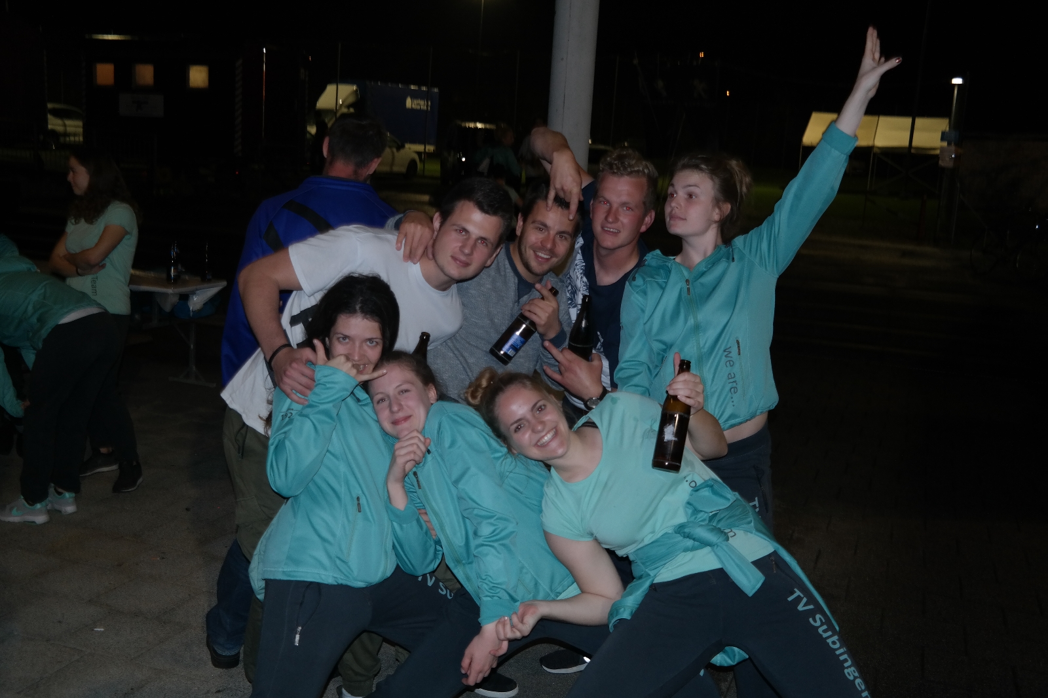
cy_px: 349
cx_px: 524
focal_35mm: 36
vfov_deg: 36.9
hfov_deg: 53.1
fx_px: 1048
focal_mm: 24
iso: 400
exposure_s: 1/50
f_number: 4
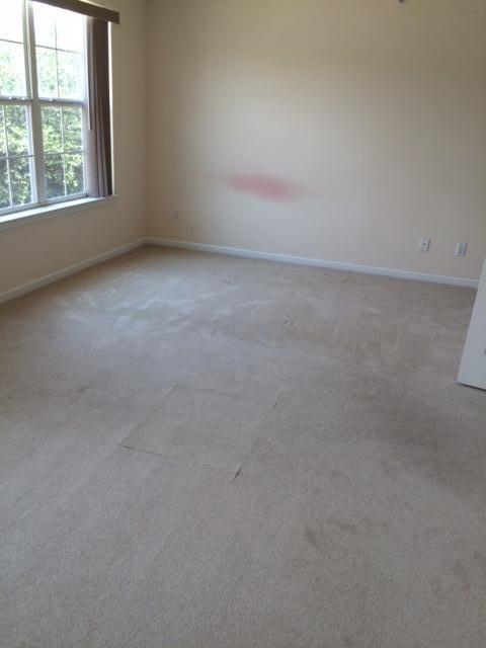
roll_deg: -1.6
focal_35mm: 29
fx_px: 543
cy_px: 324
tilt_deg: -23.7
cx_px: 243
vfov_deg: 61.7
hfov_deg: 48.2
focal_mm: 4.15
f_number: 2.2
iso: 40
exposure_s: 1/120
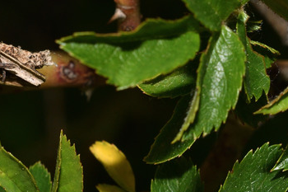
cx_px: -44
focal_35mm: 617
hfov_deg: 3.3
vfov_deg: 2.2
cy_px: -7
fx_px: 4933
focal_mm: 150
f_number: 10
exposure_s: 1/250
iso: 400
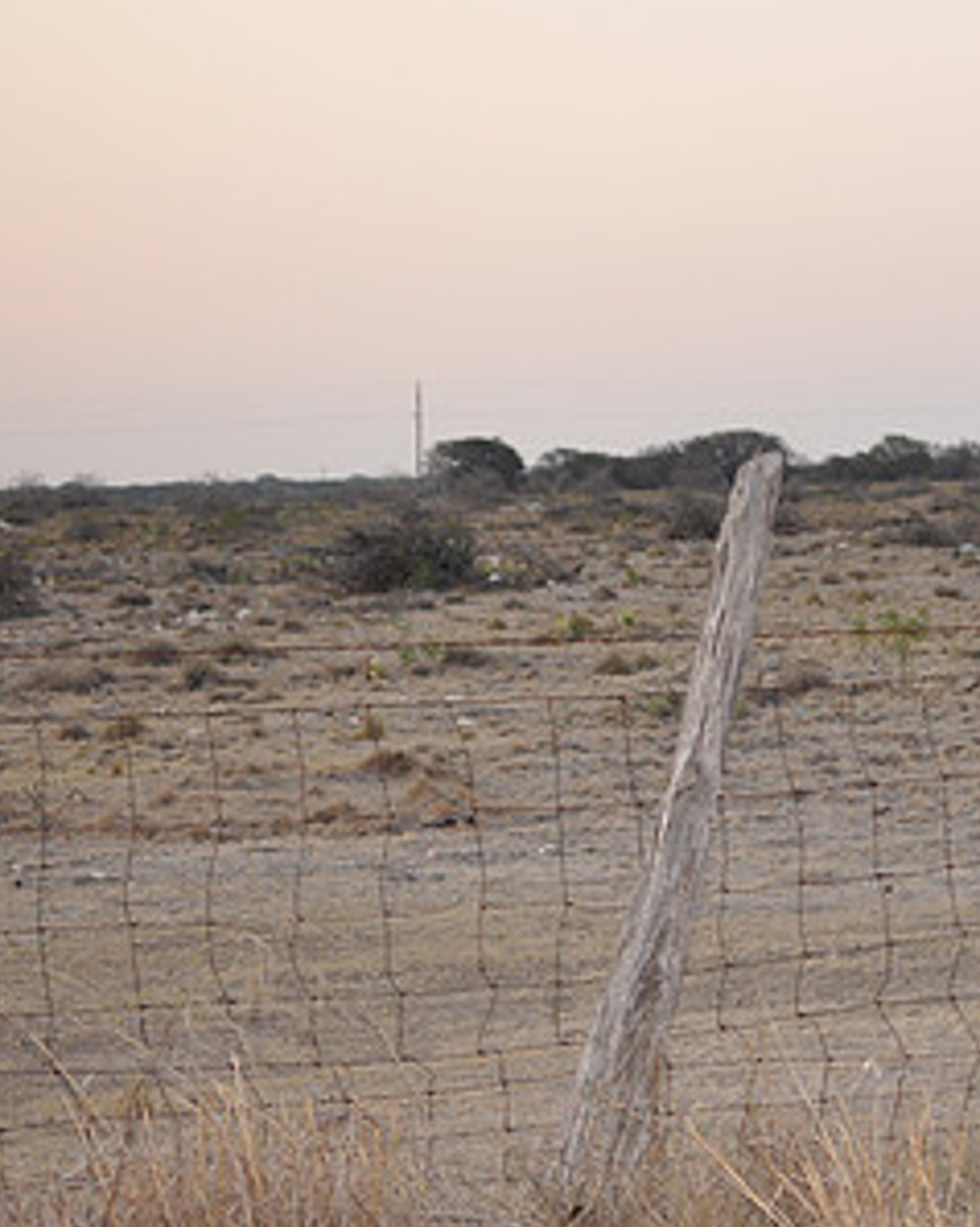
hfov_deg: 15.5
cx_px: 1145
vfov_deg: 20.0
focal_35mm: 96
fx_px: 3481
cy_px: 537
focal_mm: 35
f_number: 2.8
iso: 400
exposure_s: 1/125
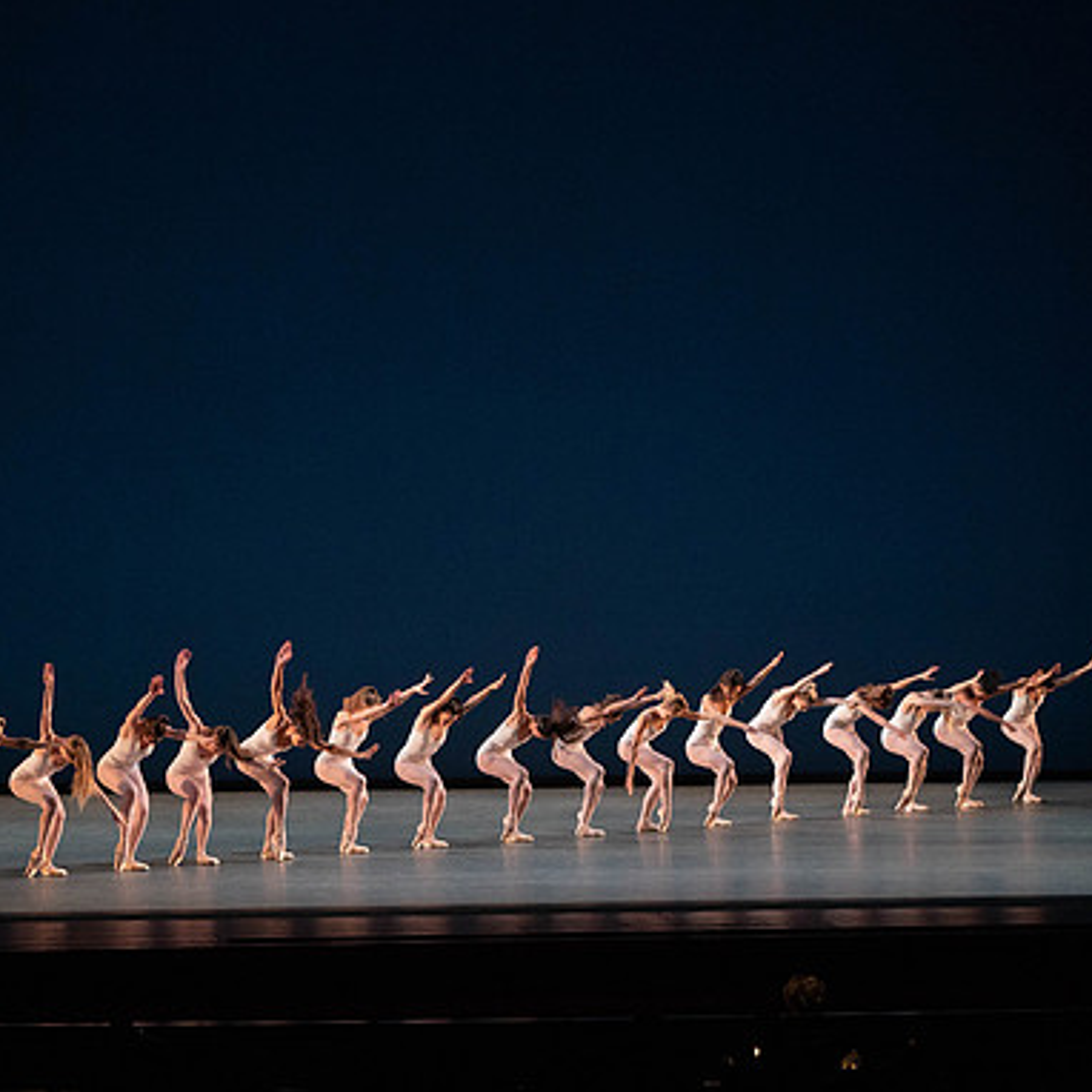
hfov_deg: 13.5
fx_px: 4604
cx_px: 543
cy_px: 550
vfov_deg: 13.5
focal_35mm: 129
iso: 5000
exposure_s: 1/400
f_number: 6.3
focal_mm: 100
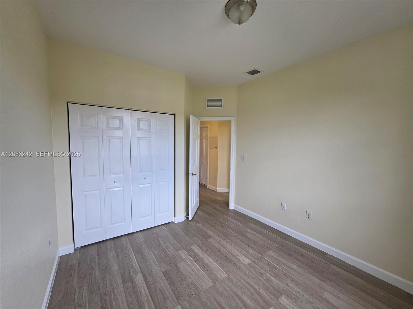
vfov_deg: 89.9
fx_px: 155
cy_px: 154
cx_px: 206
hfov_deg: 106.2
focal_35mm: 13
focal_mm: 2.2
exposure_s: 1/120
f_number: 1.9
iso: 200
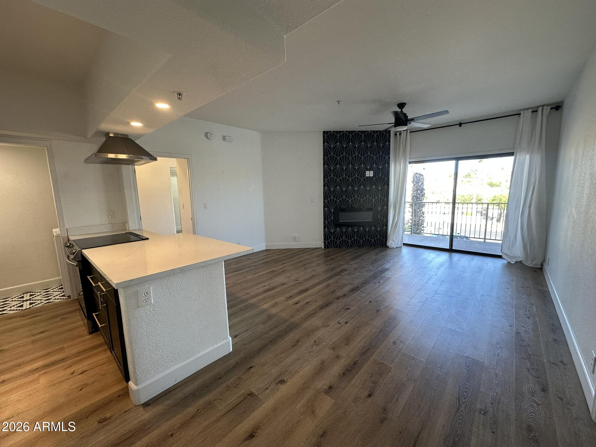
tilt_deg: -6.6
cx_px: 298
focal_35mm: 14
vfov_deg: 85.7
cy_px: 224
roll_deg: +0.5
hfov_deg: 102.1
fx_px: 241
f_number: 2.2
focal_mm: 2.22
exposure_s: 1/63
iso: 80
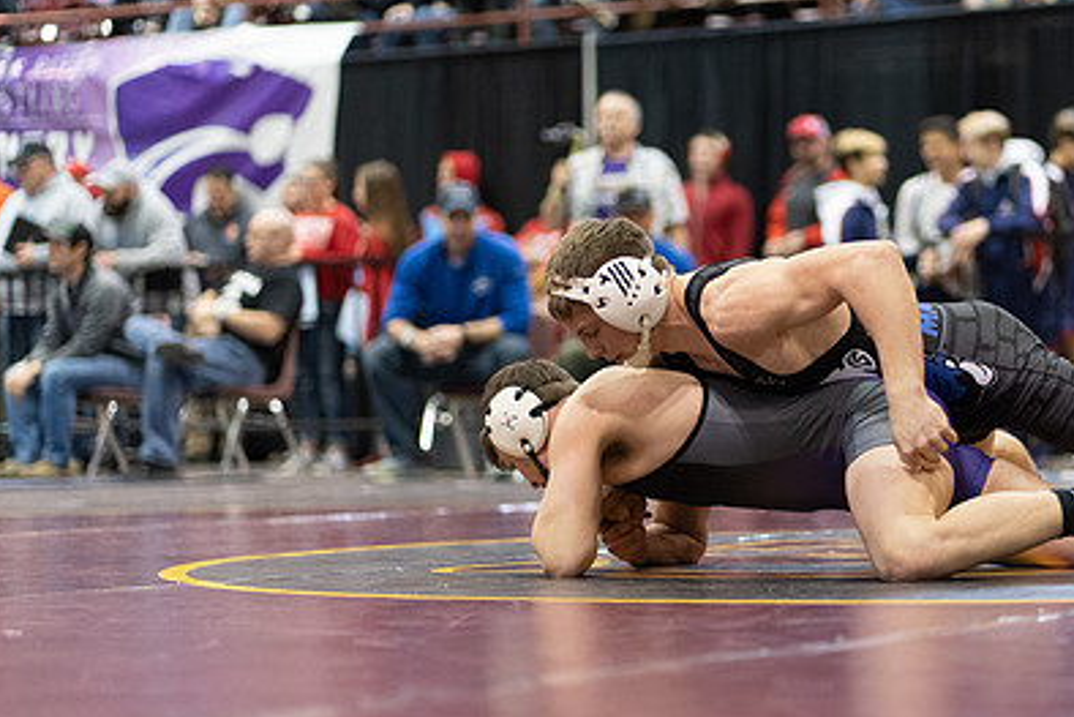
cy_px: 334
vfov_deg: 11.0
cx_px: 780
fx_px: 3730
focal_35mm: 125
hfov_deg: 16.3
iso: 3200
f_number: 1.8
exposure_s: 1/500
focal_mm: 85
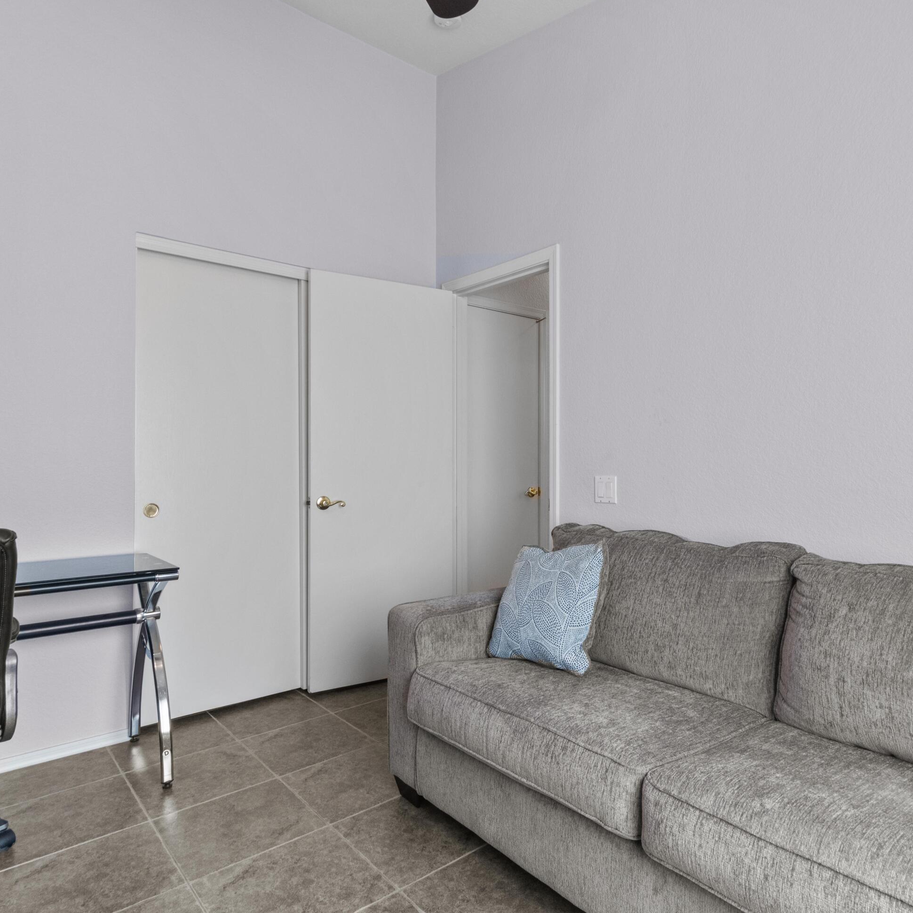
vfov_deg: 72.1
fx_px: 627
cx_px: 514
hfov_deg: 71.8
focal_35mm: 21
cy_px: 449
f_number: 18
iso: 2000
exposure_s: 1/13
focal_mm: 16
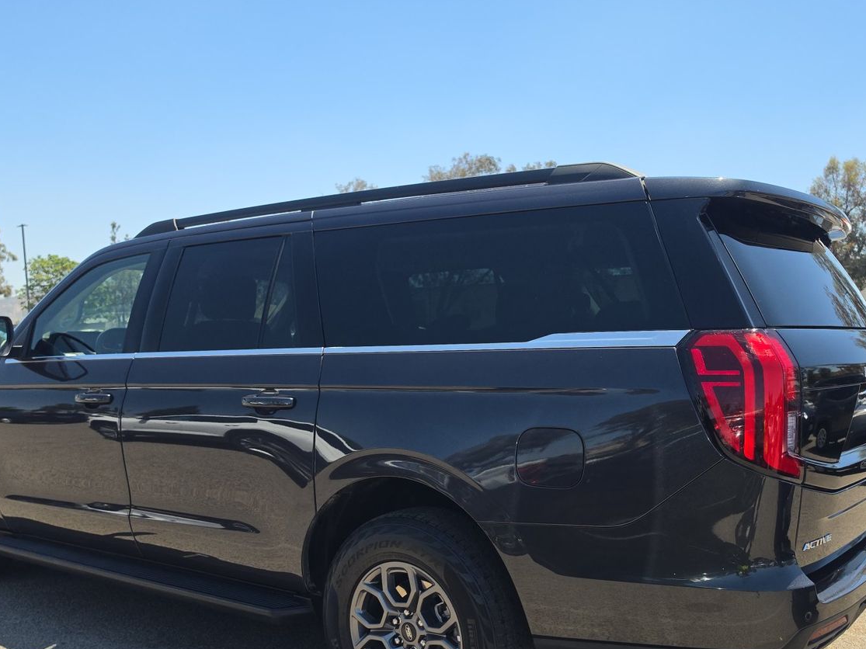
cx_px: 440
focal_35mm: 33
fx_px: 825
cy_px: 448
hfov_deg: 55.4
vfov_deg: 42.2
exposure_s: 1/3299
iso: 63
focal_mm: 6.5
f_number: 1.4
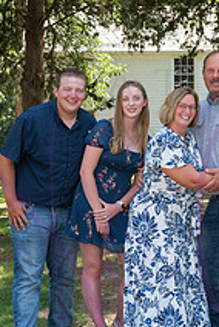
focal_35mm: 106
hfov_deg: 12.9
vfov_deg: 19.2
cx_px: 165
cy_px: 137
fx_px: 964
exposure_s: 1/200
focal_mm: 50
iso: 800
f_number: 8
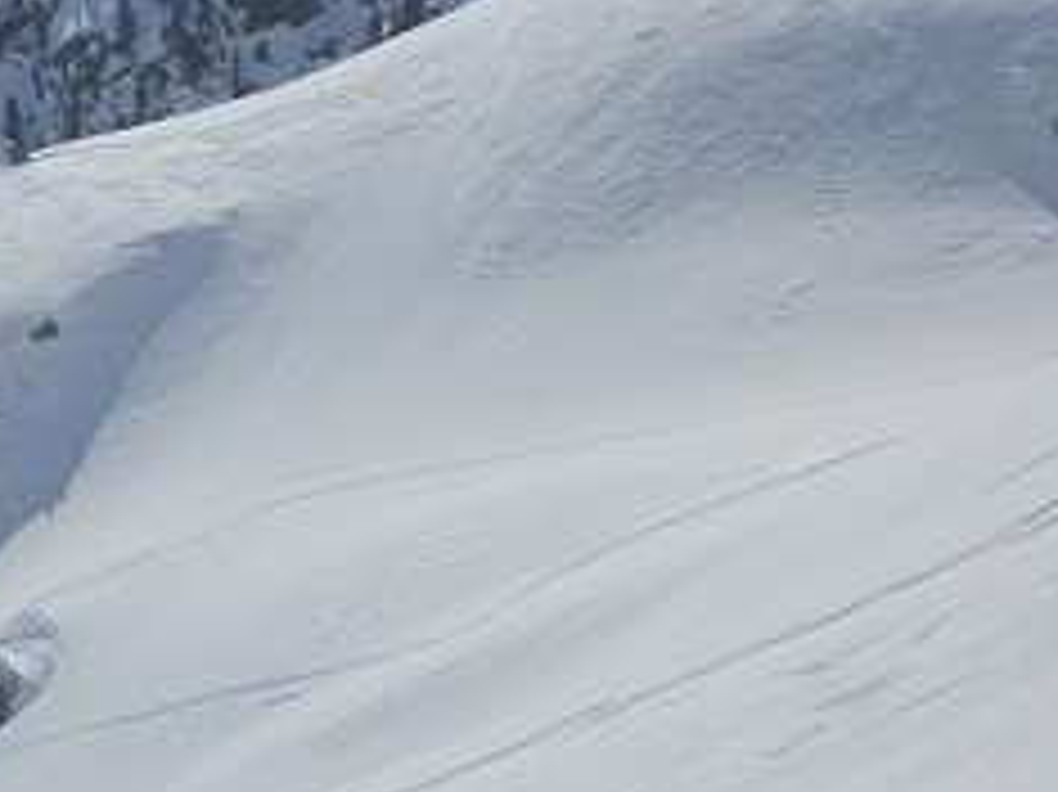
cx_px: -554
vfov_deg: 9.7
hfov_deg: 12.3
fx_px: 4674
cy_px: 657
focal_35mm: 153
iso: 80
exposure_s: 1/400
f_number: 10.8
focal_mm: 8
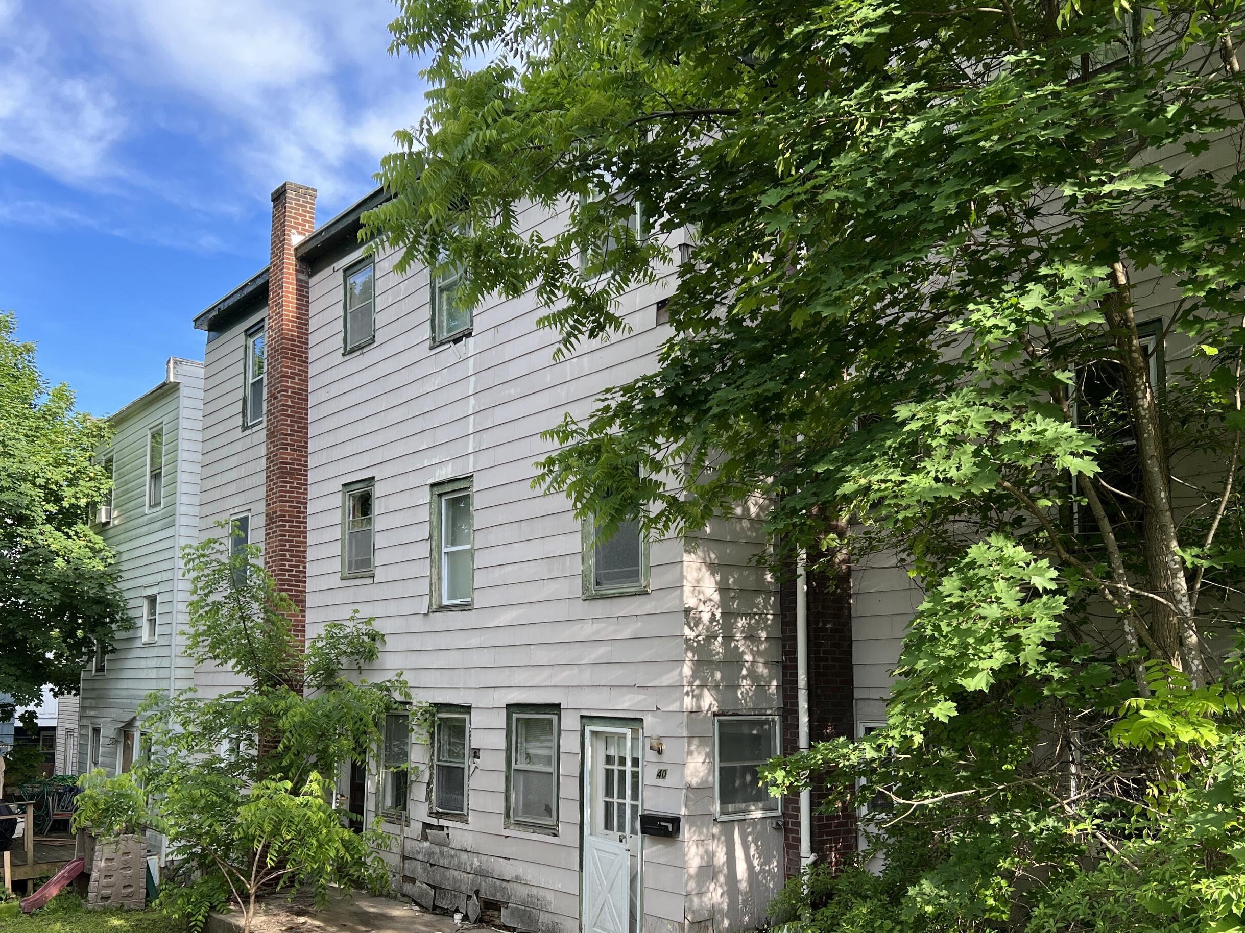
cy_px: 559
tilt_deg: +6.3
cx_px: 600
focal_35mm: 32
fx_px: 1151
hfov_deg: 56.8
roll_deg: -0.7
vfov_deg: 43.9
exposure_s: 1/547
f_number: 1.5
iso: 50
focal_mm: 5.7
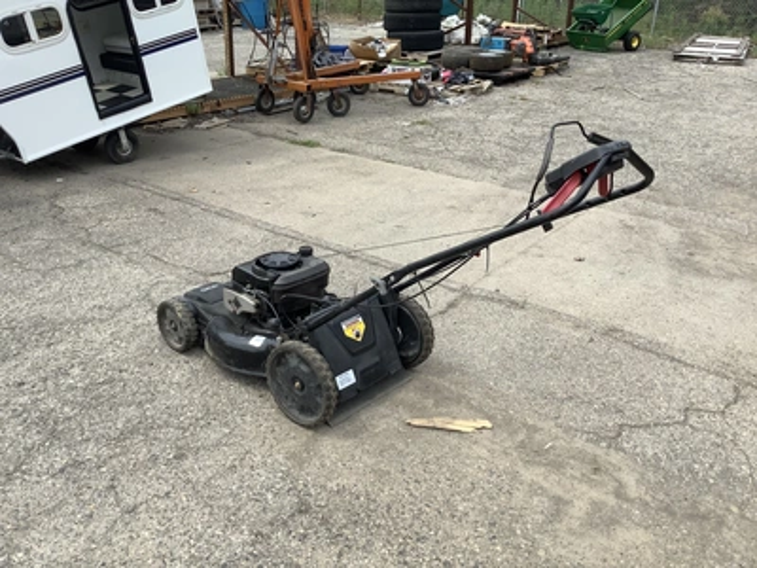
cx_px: 378
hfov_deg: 58.4
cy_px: 284
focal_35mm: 31
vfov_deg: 45.4
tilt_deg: -23.6
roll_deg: -2.0
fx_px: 678
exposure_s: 1/858
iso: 25
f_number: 2.4
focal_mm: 3.3
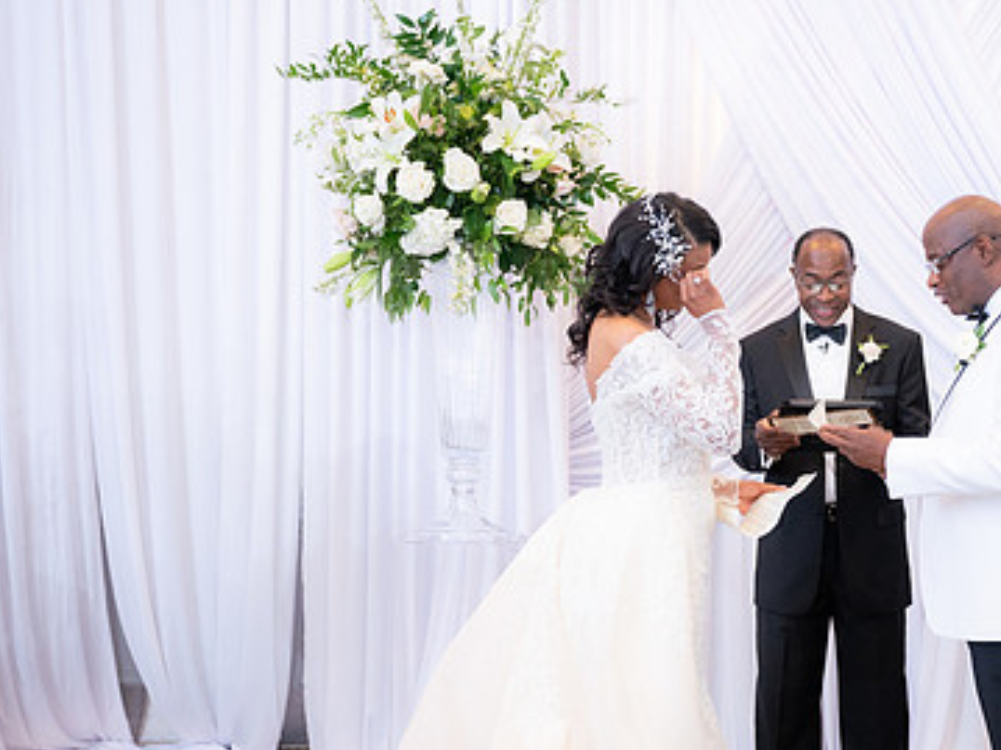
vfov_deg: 24.7
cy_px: 463
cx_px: 722
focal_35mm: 59
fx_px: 1706
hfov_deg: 32.2
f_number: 2.8
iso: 2000
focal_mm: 38
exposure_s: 1/200
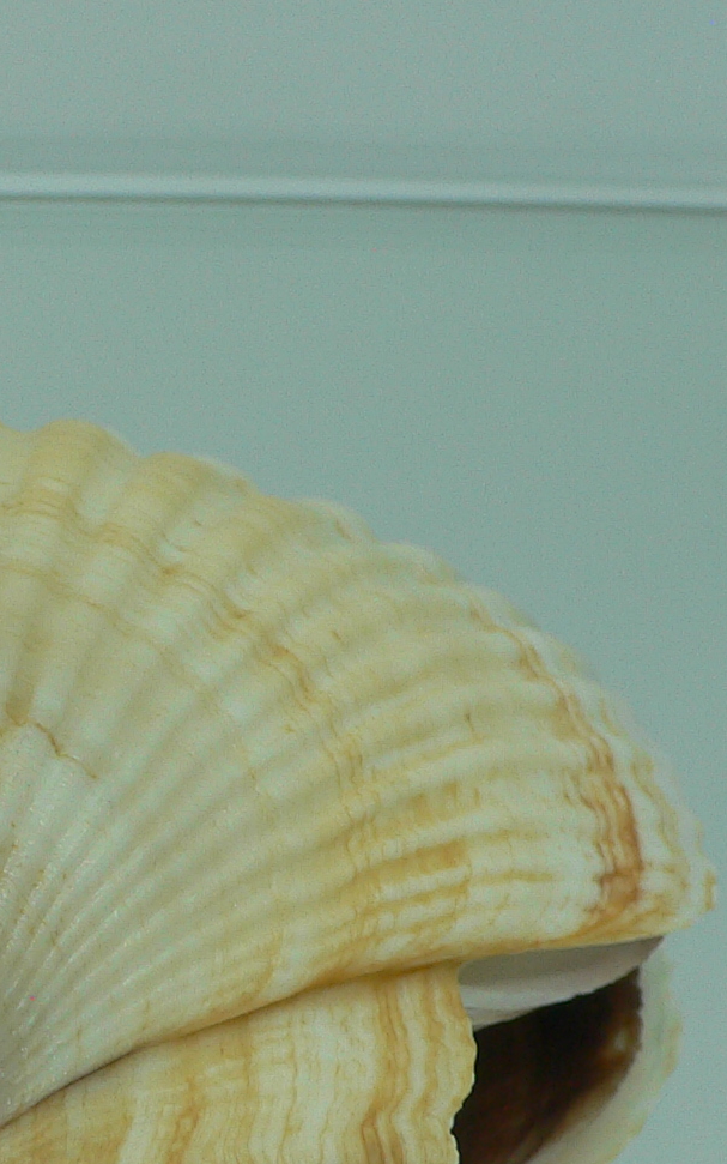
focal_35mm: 77
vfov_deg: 26.6
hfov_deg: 16.4
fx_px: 2441
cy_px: 820
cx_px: -103
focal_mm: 4.6
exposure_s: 1/60
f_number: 2.8
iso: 80
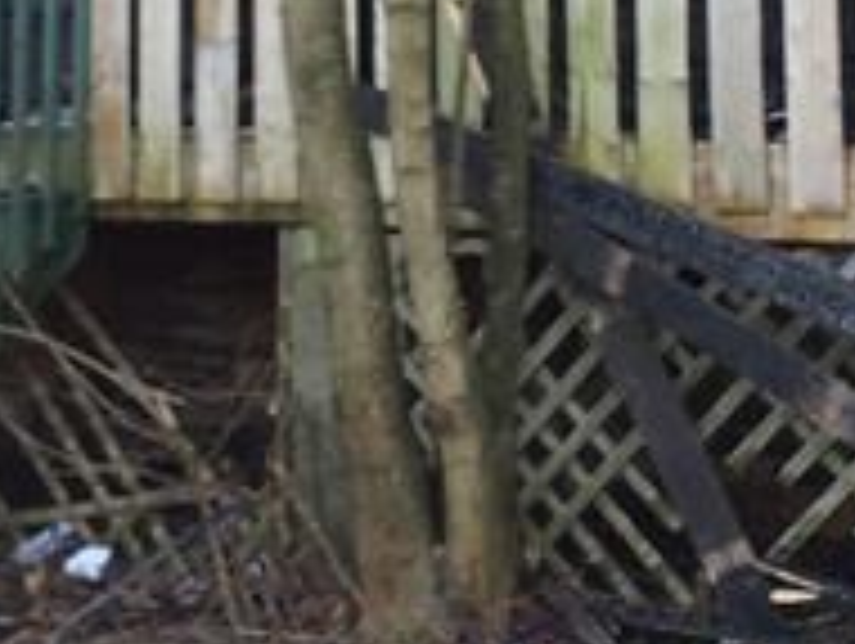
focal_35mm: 99
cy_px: -36
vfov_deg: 14.7
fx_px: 2448
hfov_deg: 19.8
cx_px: 360
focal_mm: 4.15
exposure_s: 1/120
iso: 40
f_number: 2.2
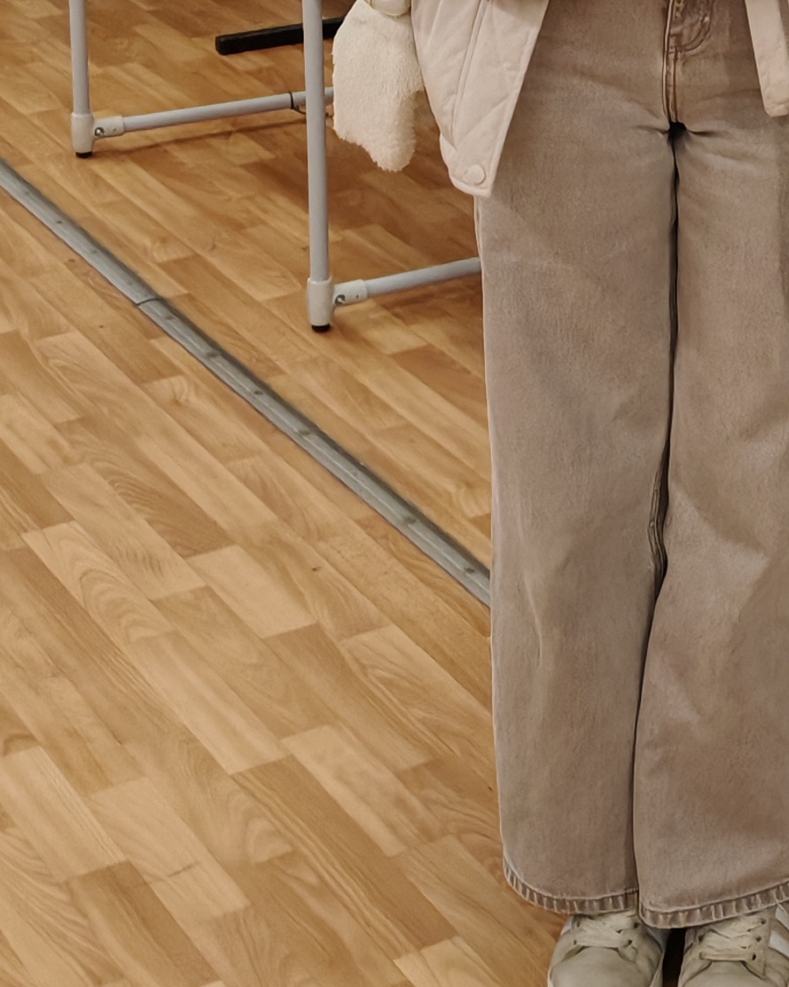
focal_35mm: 97
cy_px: -122
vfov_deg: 18.9
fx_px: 2832
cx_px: 970
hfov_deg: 15.2
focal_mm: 5.52
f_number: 1.95
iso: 500
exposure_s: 1/100
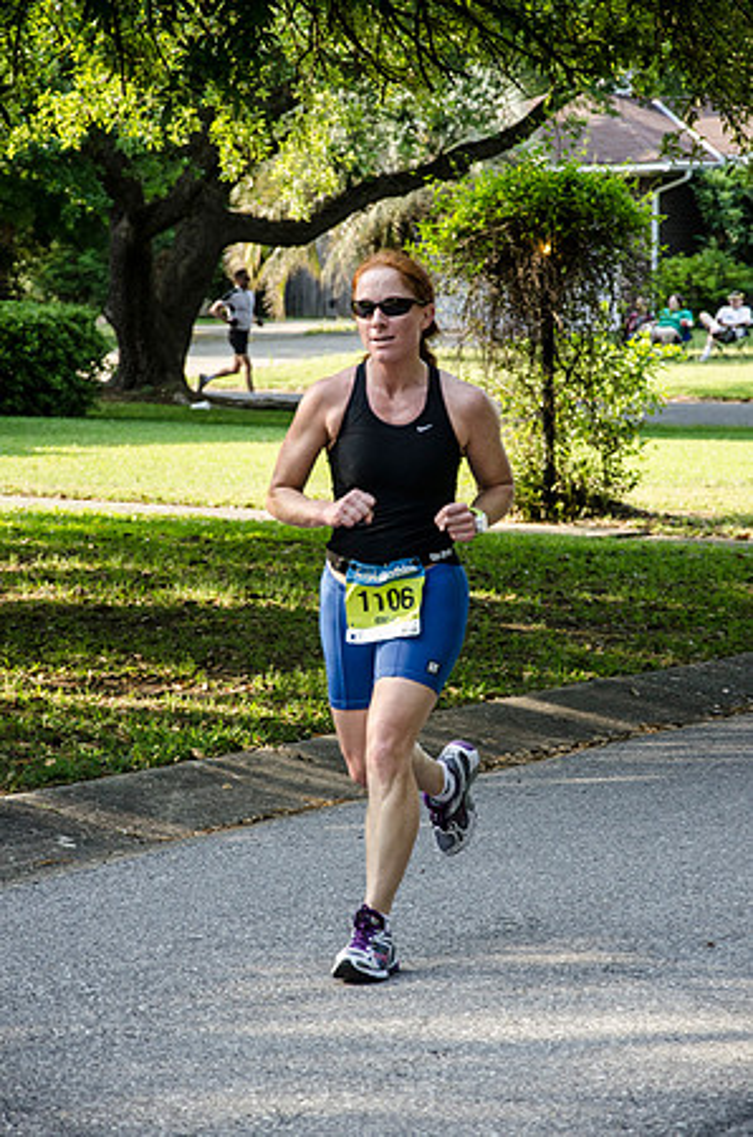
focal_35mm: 138
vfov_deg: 14.9
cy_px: 568
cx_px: 376
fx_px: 4350
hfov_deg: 9.9
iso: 800
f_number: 5.6
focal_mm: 92
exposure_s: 1/640
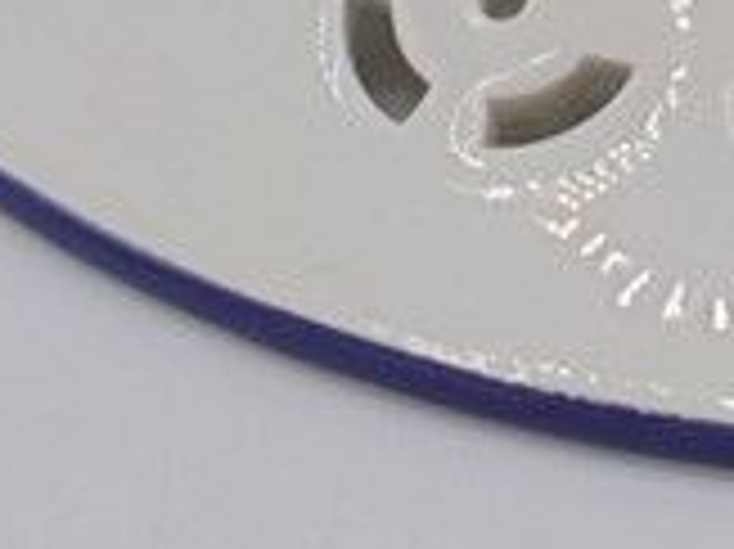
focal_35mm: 188
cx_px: 743
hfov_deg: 10.4
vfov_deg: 7.7
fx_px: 3983
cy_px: -371
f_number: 4
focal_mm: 6.1
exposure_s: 1/400
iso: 100
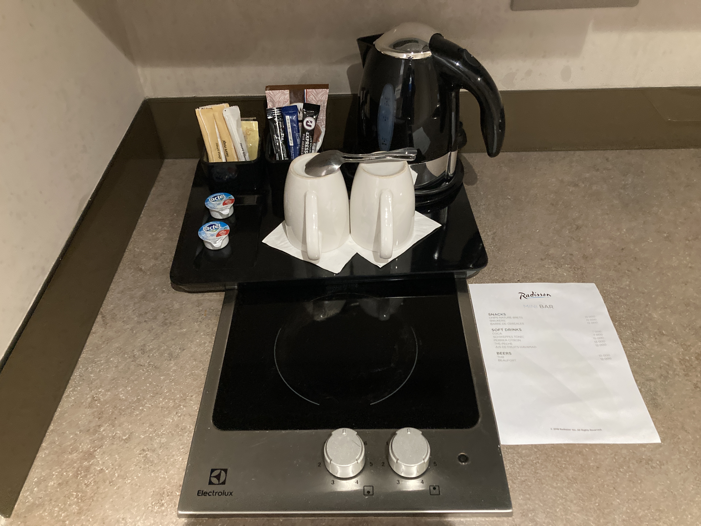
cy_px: 263
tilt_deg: -44.3
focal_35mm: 28
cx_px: 350
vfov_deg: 49.7
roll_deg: +1.7
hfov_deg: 63.4
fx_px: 567
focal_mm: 3.99
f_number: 1.8
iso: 500
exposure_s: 1/25
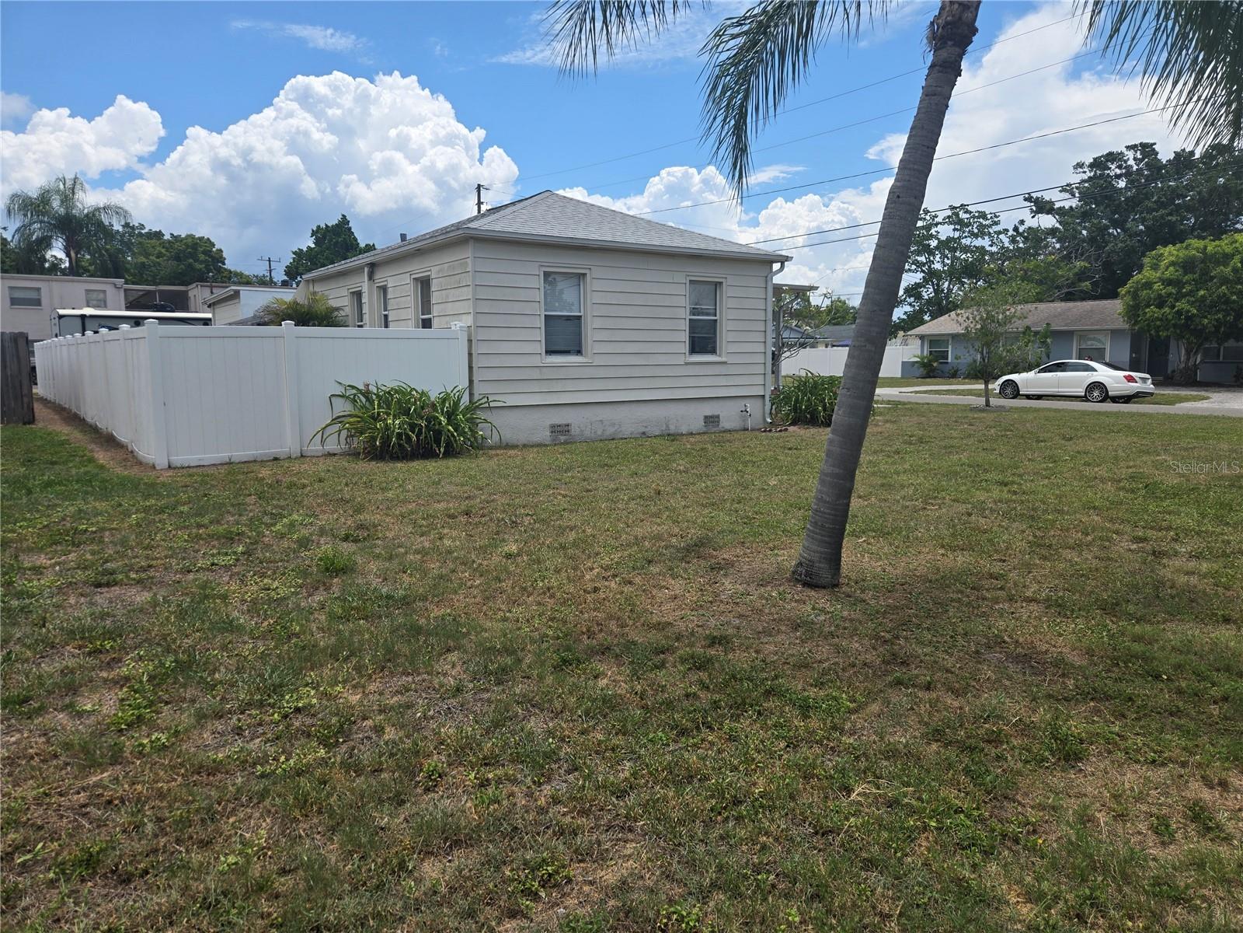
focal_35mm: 23
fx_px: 826
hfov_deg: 73.9
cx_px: 622
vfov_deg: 58.9
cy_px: 466
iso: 32
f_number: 1.8
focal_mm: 5.4
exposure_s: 1/2921
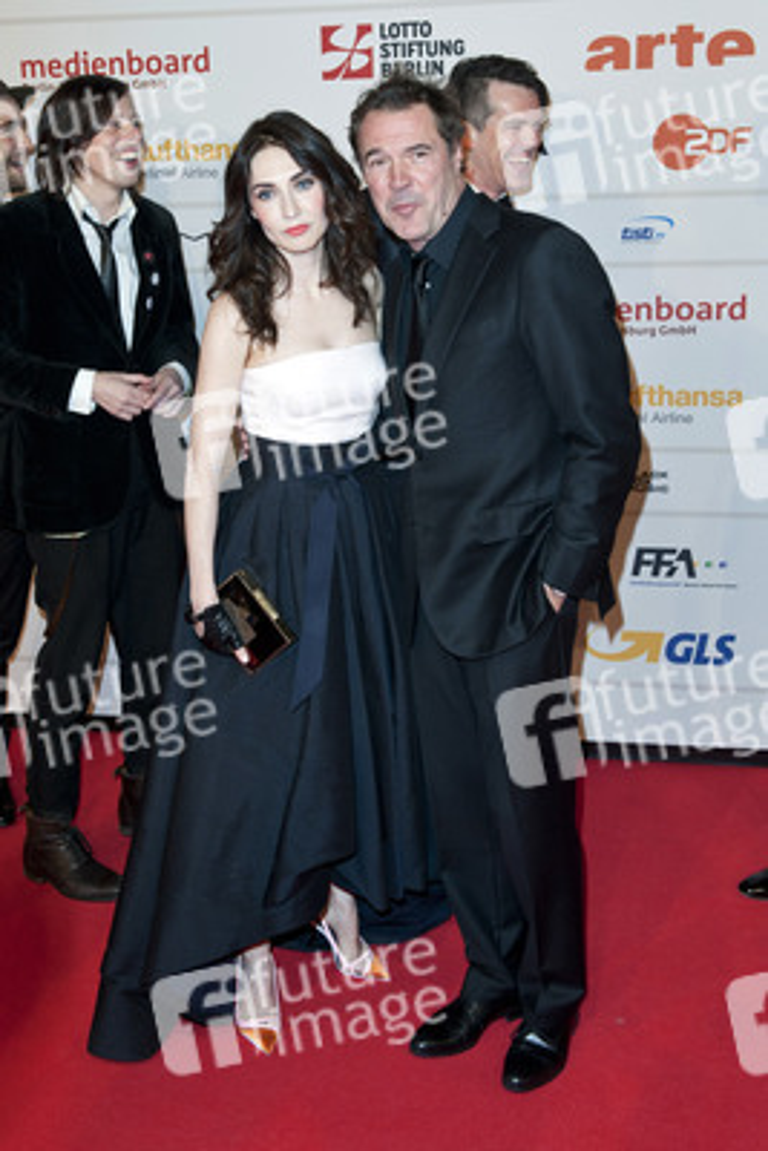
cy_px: 576
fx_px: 1215
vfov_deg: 50.7
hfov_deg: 35.1
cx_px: 384
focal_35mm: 38
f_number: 5.6
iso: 800
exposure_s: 1/250
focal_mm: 38
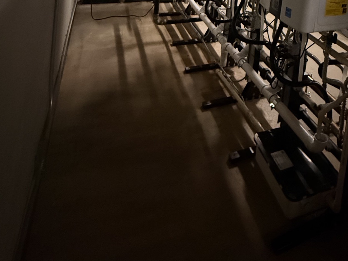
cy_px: -70
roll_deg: -7.5
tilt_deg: -3.6
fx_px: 312
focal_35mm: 31
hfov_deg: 55.8
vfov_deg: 34.1
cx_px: 256
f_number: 2.2
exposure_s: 1/33
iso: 1600
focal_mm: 2.22
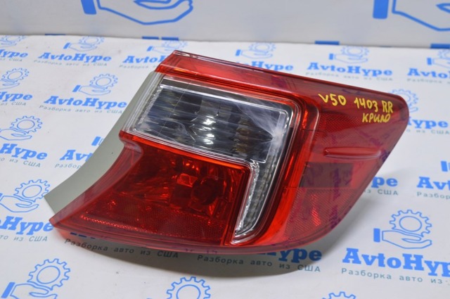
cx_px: 225
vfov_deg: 28.9
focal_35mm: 46
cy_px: 150
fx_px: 581
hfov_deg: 42.4
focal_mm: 31
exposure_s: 1/20
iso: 400
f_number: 5.6
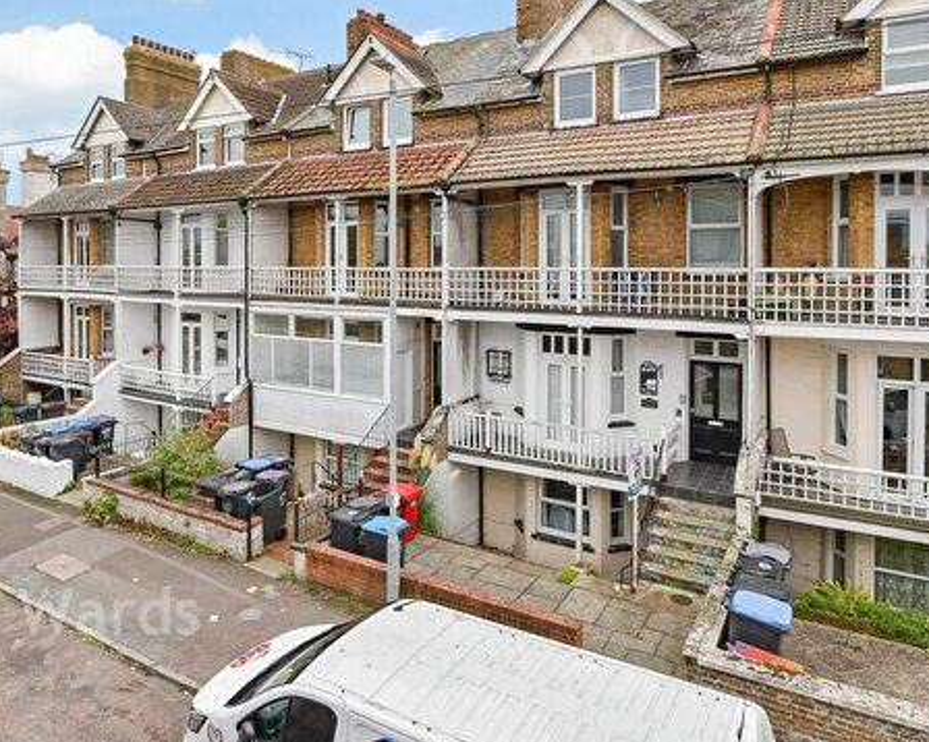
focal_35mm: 22
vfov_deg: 62.3
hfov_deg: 74.9
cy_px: 281
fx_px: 605
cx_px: 425
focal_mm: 10
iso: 1000
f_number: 9
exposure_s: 1/1000
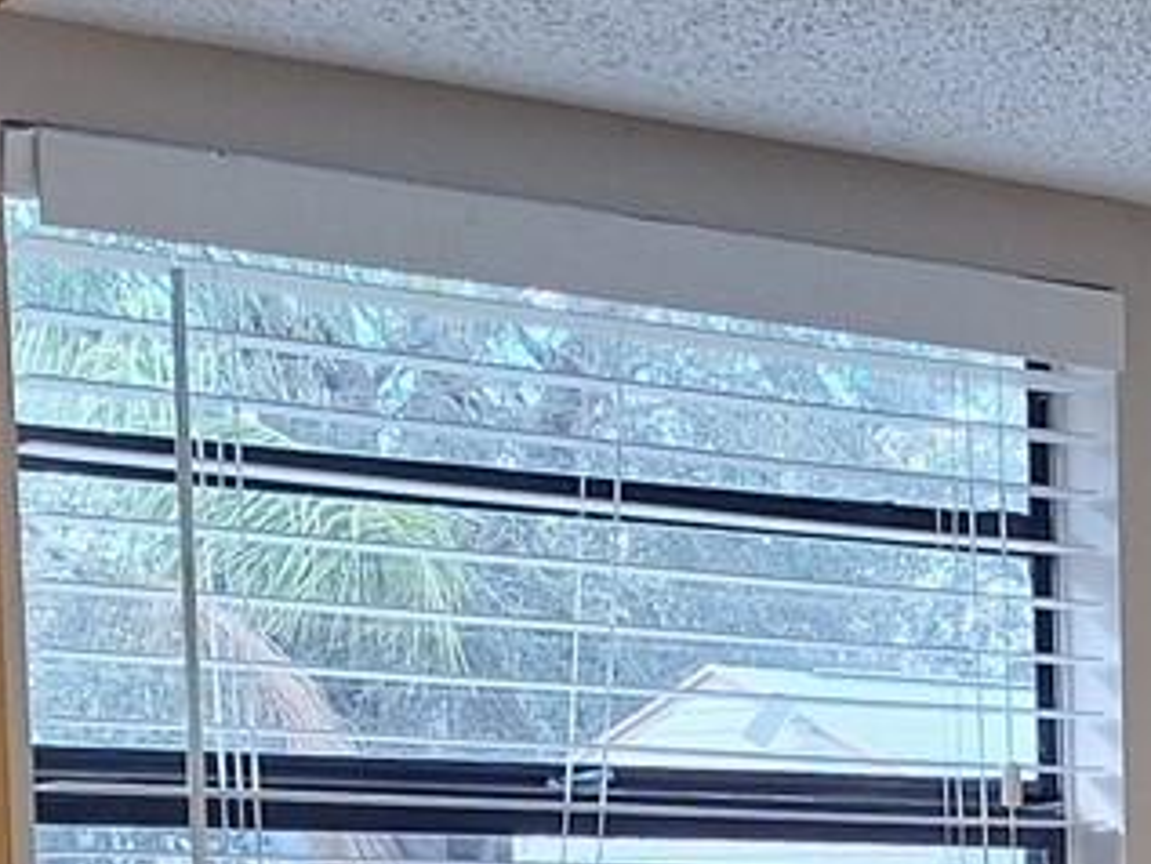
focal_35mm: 116
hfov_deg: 15.3
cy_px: 1242
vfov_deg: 12.3
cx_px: 1859
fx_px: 3859
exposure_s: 1/120
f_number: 1.8
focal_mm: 5.54
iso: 50
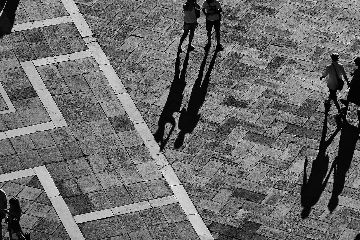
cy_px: 93
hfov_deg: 5.5
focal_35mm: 373
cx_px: 155
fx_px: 3730
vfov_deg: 3.7
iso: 31
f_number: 6.3
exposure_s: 1/250
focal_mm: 200
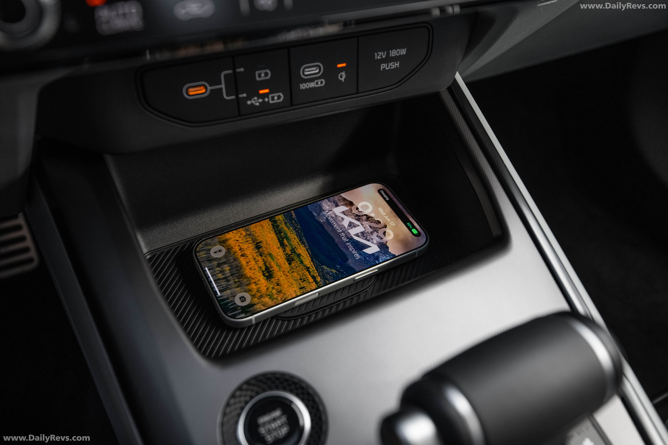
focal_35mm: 32
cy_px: 222
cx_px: 334
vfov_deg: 41.1
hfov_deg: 58.7
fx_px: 594
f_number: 5.6
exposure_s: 1/250
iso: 800
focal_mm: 32
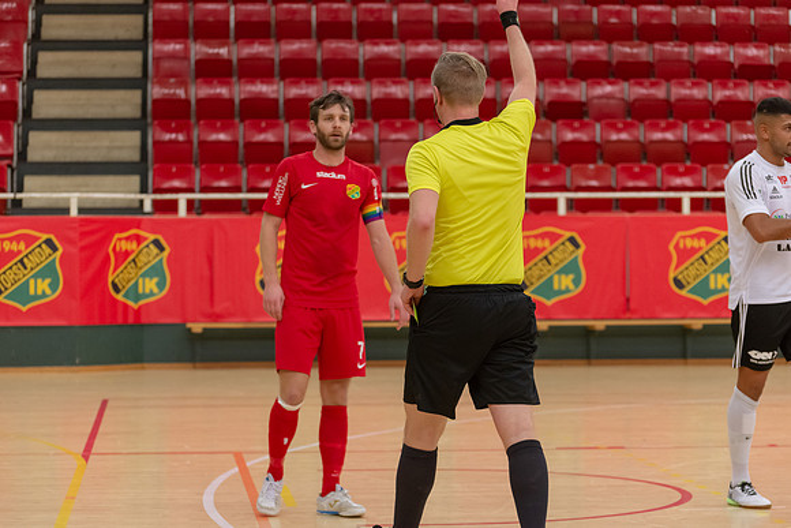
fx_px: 2457
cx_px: 396
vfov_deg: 12.3
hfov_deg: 18.3
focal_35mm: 112
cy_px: 264
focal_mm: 110
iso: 2000
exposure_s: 1/640
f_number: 4.5
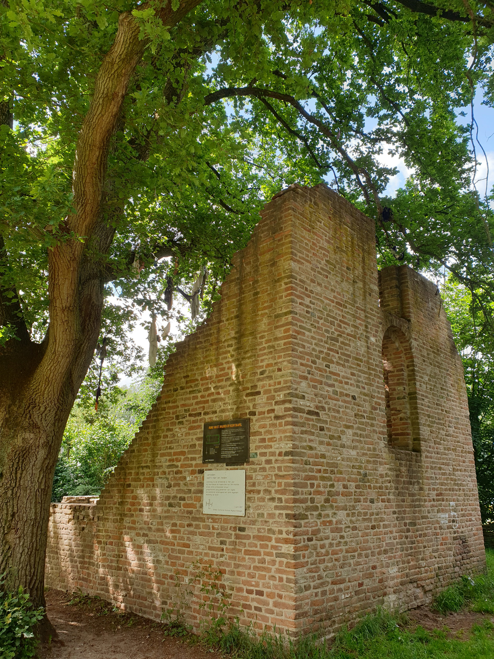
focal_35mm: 26
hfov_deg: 53.1
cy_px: 330
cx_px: 247
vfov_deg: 67.3
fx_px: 495
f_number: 2.4
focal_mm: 4.3
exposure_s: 1/205
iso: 50
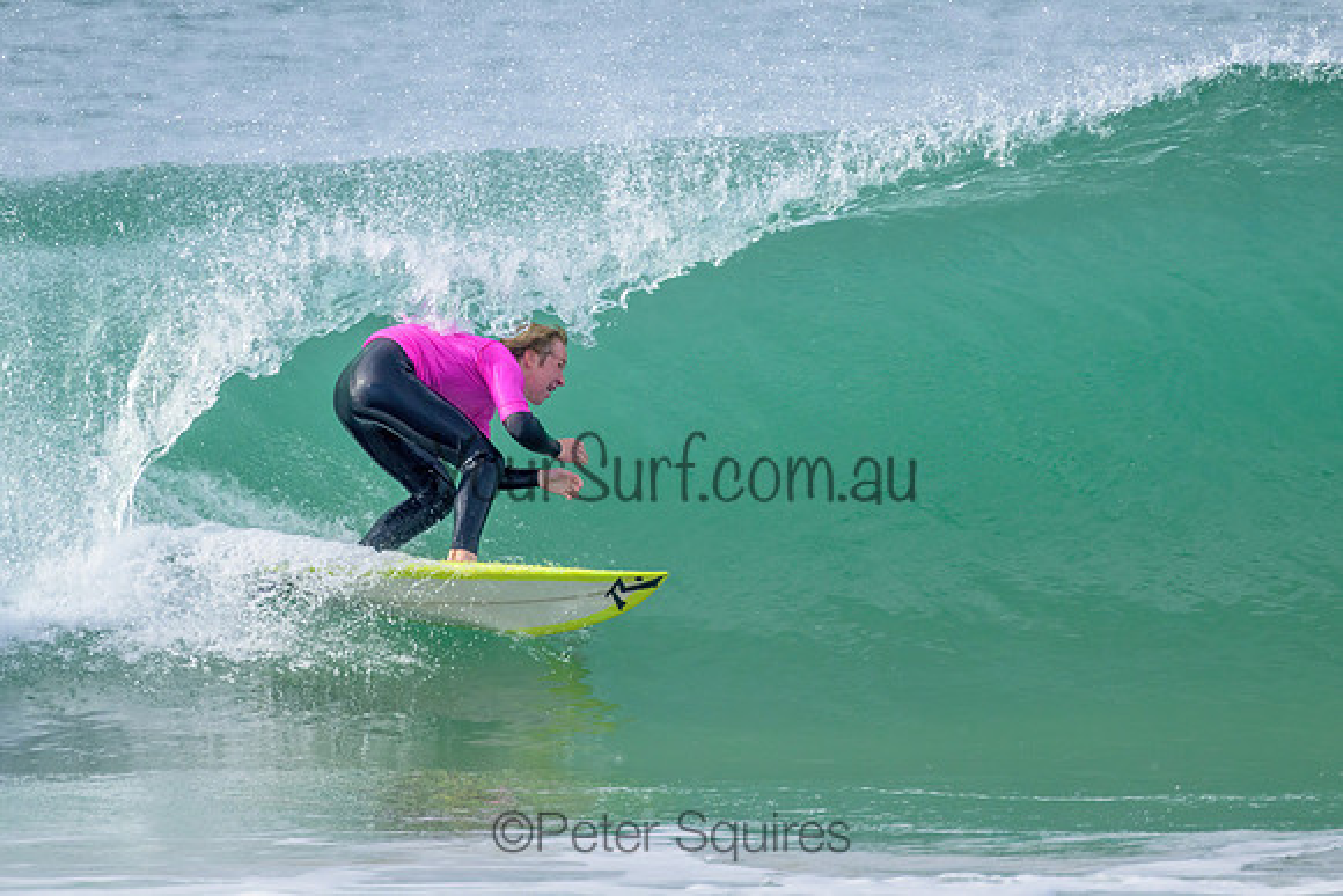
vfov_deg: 1.2
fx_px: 41073
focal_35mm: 1101
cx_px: 659
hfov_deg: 1.9
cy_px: 396
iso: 900
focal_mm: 800
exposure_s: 1/800
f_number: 11
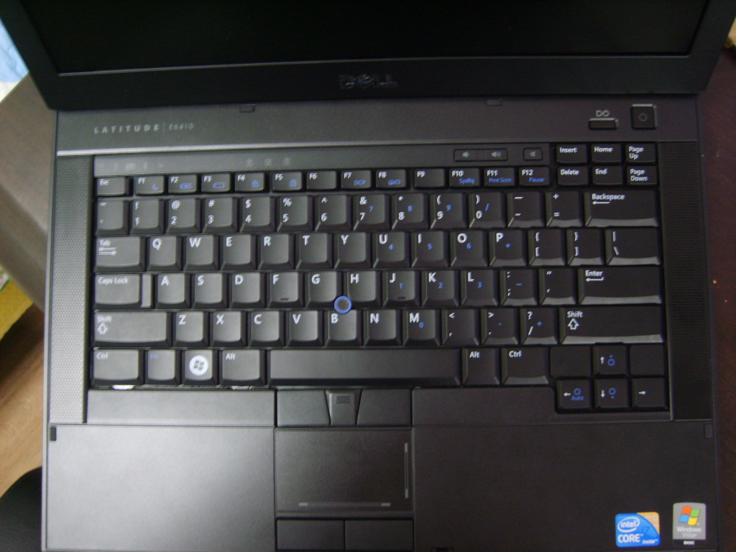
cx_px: 368
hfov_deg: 52.6
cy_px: 276
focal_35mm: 35
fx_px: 744
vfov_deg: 40.7
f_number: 2.8
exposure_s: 1/6
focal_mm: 7.4
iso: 123
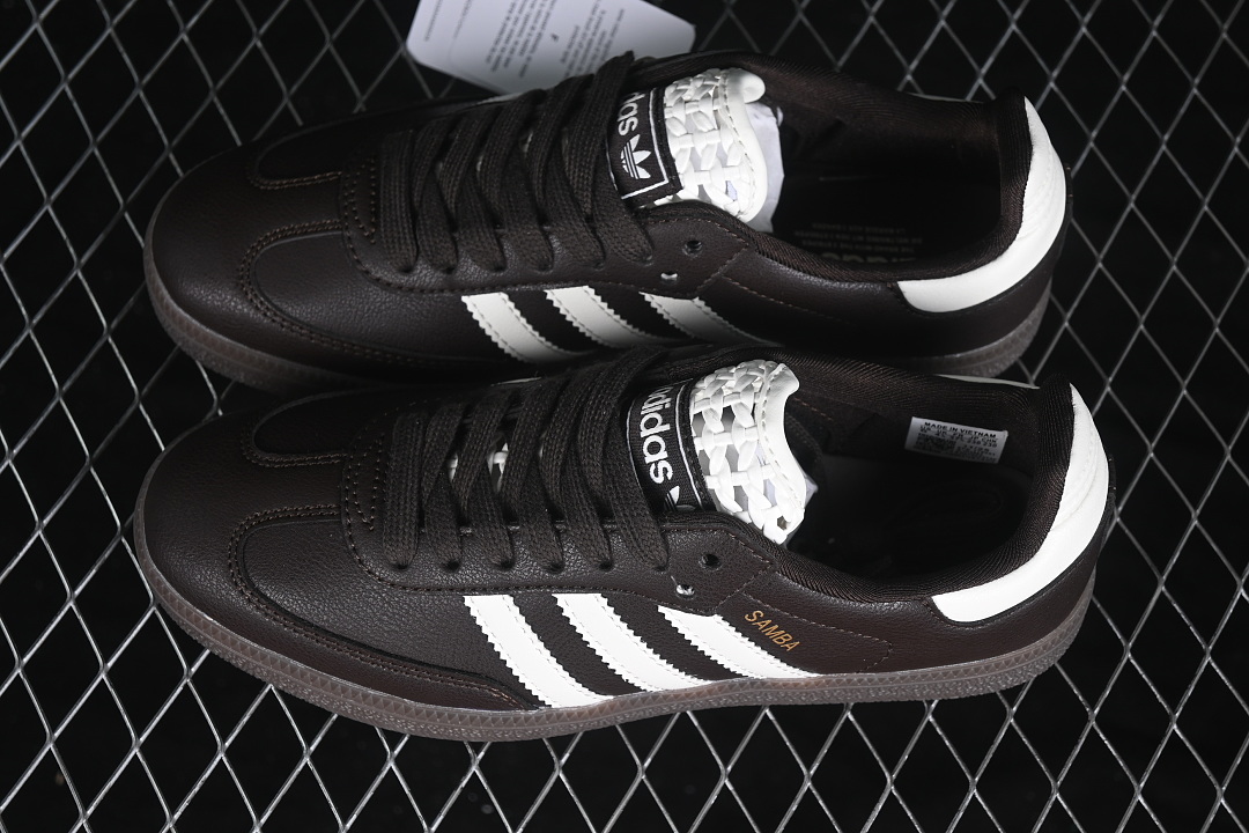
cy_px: 416
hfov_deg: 27.0
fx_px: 2602
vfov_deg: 18.2
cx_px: 624
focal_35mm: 75
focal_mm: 50
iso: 160
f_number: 6.3
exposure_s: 1/60
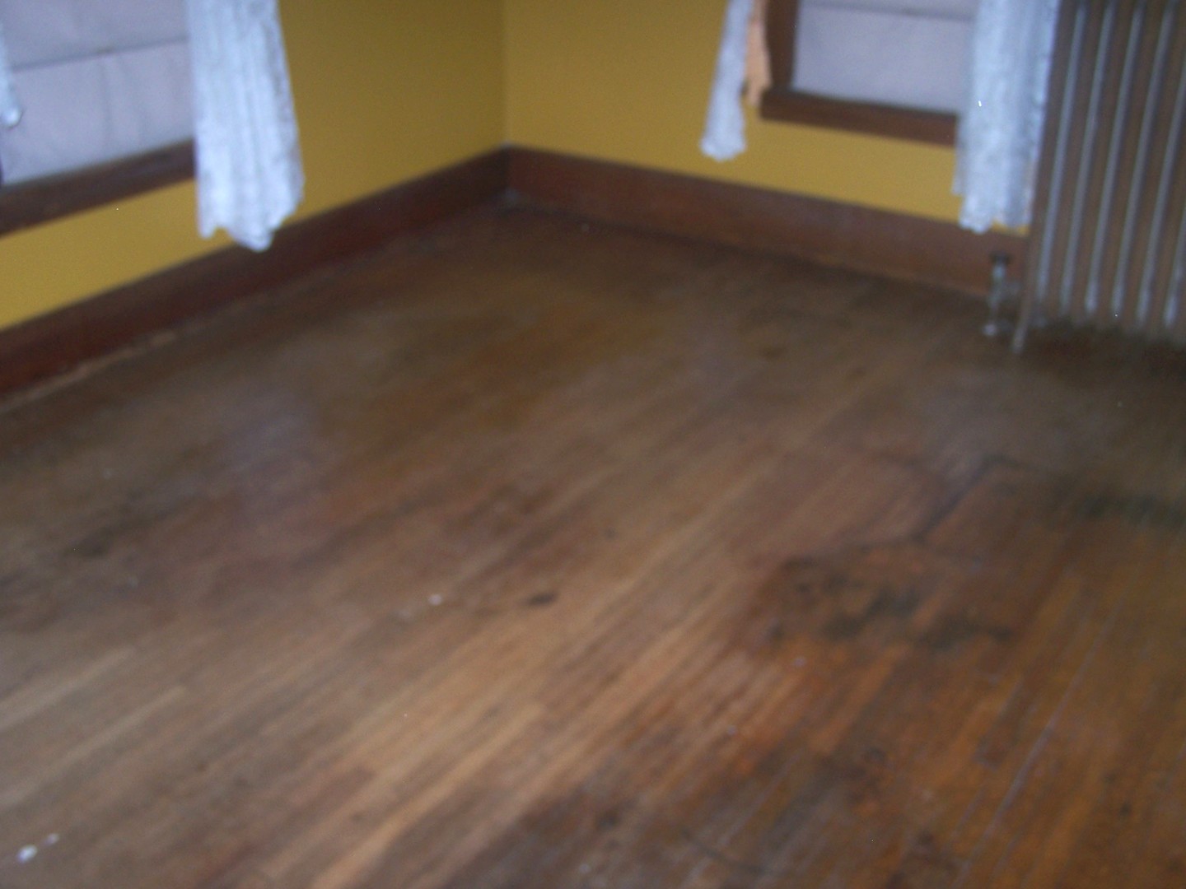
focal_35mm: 40
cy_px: 444
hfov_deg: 46.8
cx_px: 593
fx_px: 1370
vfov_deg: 36.0
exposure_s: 1/60
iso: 80
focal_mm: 6.7
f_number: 2.8
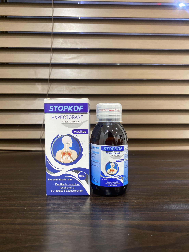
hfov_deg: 53.1
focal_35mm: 26
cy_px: 126
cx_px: 94
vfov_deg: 67.3
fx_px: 189
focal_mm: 4.25
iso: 160
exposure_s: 1/50
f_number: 1.8
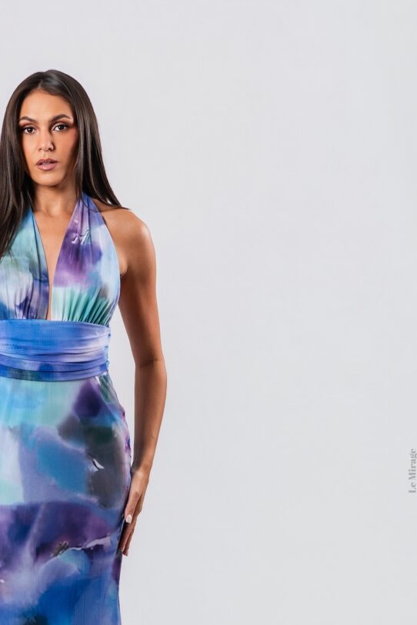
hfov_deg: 16.3
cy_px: 471
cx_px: 58
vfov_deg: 24.2
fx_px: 1442
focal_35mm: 83
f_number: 2.8
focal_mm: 30.4
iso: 160
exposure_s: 1/320
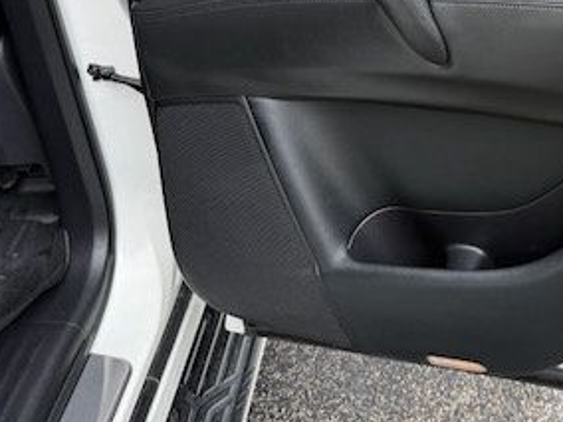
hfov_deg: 32.4
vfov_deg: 25.9
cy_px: 18
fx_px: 878
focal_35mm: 54
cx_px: 575
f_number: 1.78
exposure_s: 1/464
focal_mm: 6.76
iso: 80
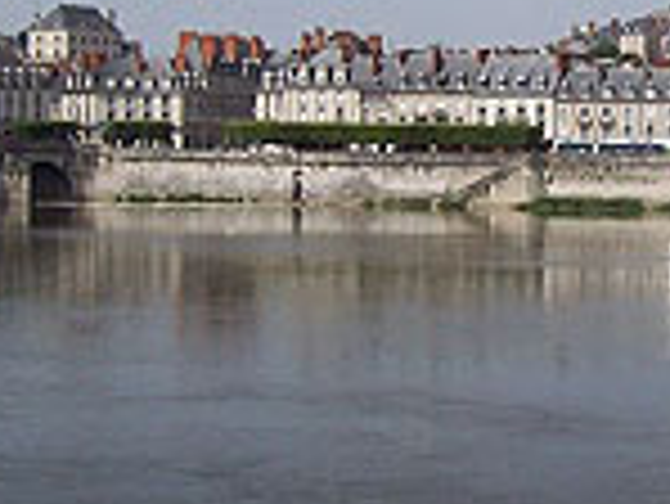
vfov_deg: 13.5
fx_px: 2111
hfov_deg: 17.6
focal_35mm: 109
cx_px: 657
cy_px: 40
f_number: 4.8
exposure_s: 1/1004
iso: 80
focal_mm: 6
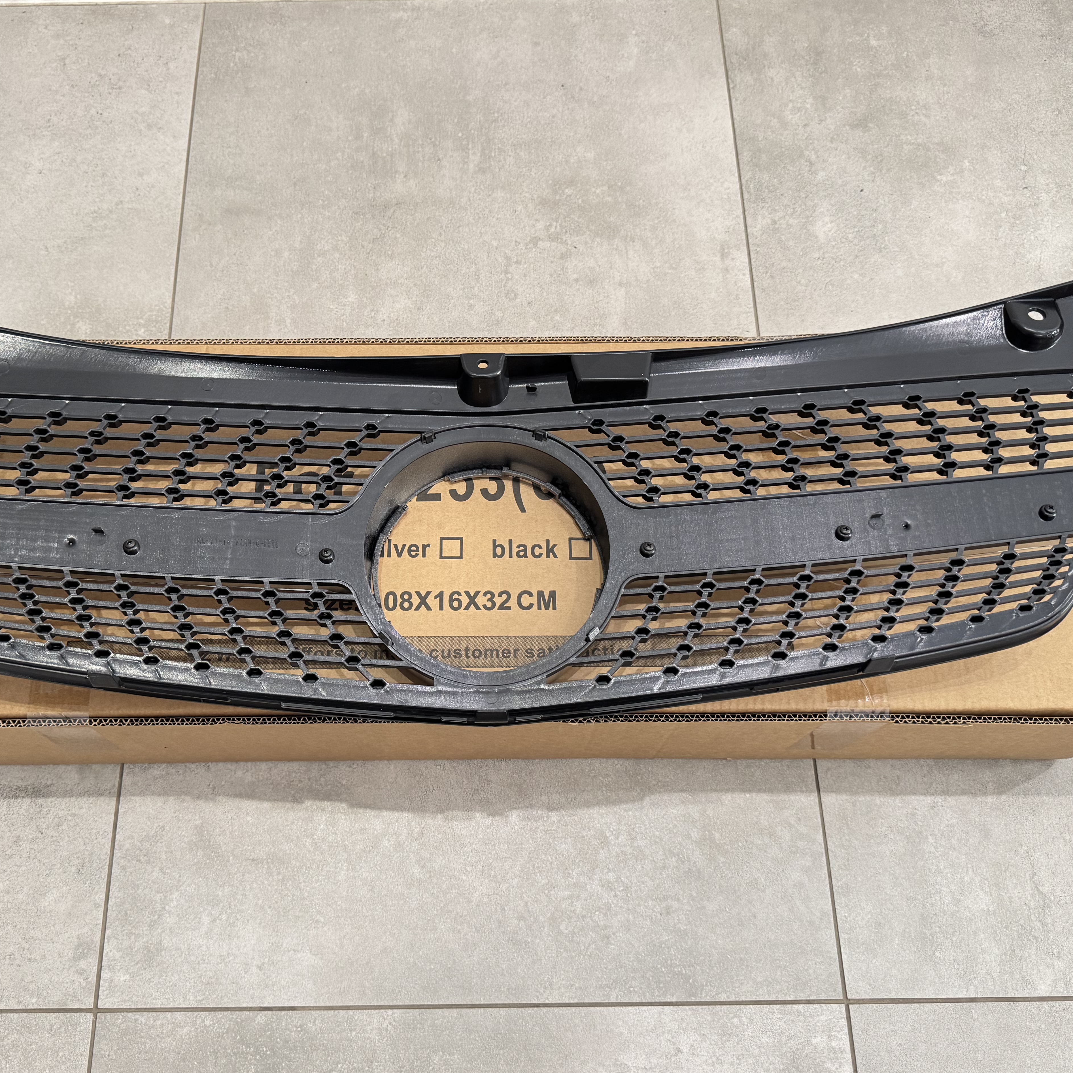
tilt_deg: -66.1
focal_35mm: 32
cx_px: 475
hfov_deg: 51.0
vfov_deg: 51.1
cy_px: 534
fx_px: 1122
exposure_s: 1/60
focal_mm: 6.76
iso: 320
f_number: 1.78
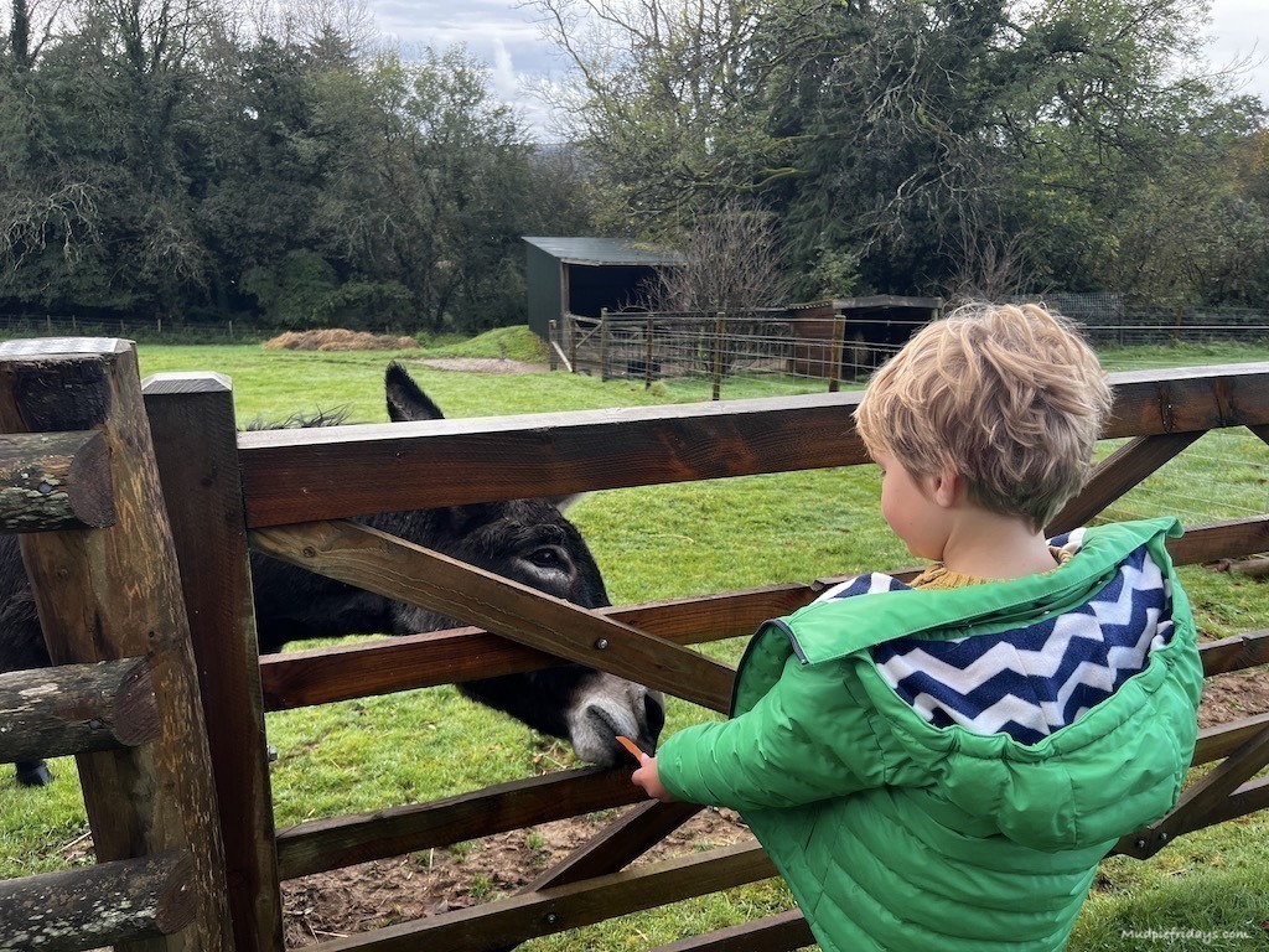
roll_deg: -0.9
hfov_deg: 67.3
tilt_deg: -20.2
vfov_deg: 53.1
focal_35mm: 26
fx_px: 953
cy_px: 476
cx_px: 634
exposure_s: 1/163
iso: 64
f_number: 1.5
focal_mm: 5.7
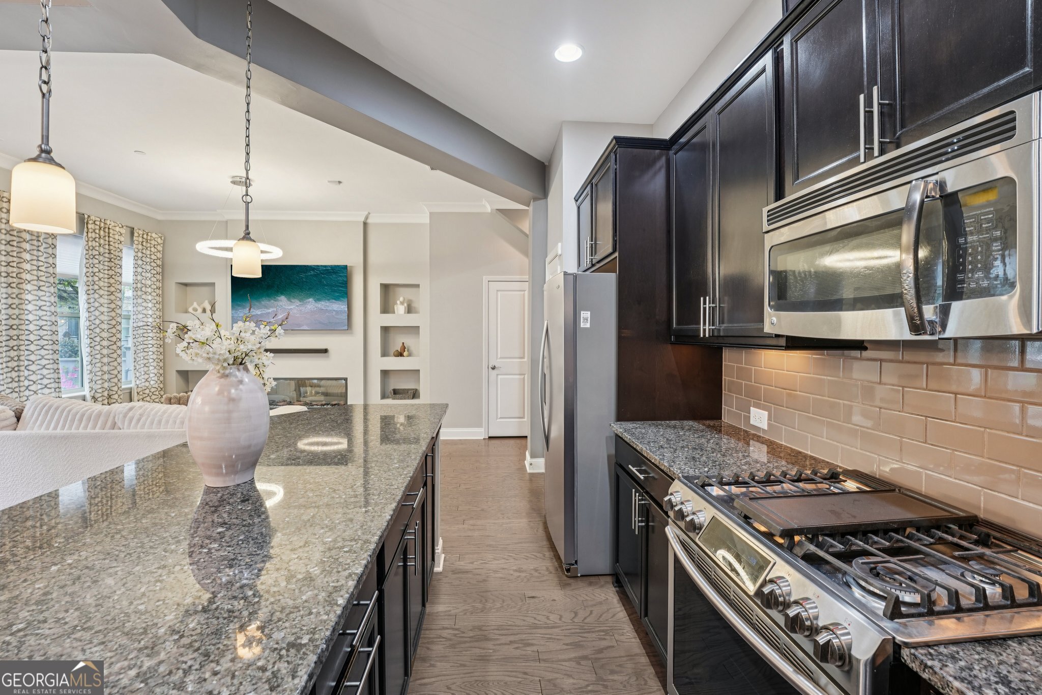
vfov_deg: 81.2
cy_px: 348
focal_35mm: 14
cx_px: 521
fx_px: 405
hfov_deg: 104.3
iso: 320
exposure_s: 1/6
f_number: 8
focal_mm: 14
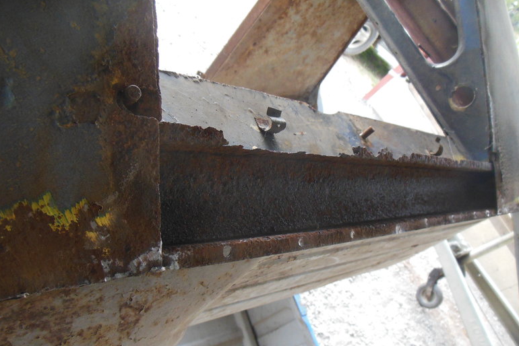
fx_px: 389
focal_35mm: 27
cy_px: 198
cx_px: 264
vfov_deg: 47.8
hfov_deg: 67.4
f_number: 3.2
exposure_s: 1/125
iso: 400
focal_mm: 4.5
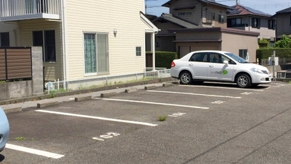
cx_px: 161
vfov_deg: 26.5
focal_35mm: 45
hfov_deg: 45.4
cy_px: 82
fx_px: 347
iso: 32
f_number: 2.2
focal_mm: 4.15
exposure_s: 1/3300
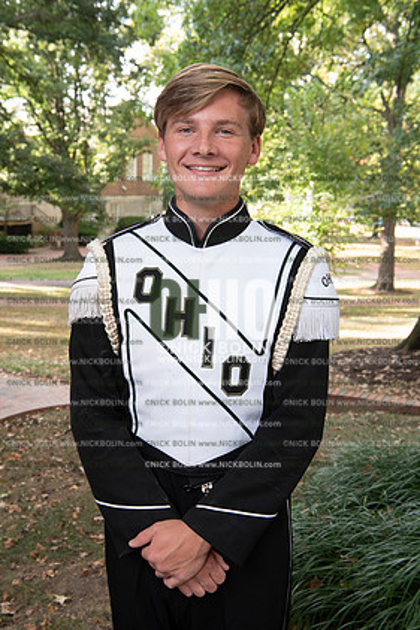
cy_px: 321
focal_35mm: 48
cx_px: 212
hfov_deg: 28.1
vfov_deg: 41.1
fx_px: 841
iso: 800
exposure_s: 1/100
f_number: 8
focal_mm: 45
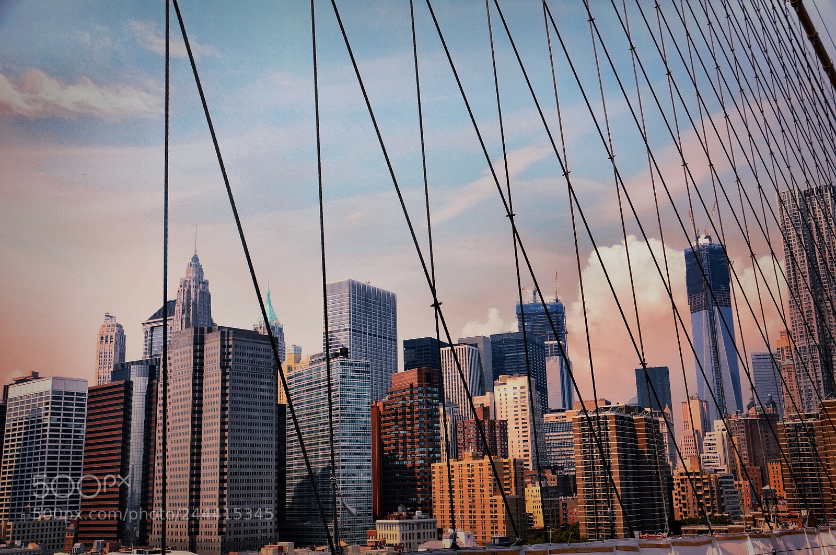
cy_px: 278
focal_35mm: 36
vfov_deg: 36.8
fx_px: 835
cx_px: 418
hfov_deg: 53.2
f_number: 7.1
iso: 200
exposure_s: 1/200
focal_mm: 24
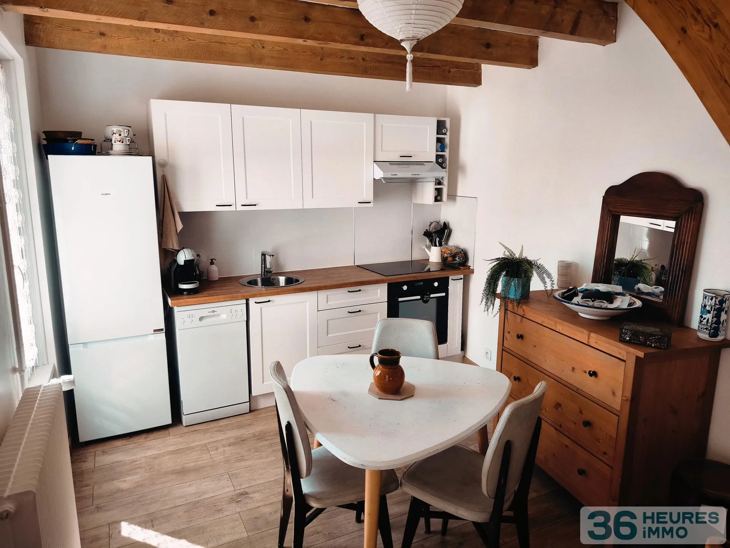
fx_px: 485
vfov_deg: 58.9
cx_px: 365
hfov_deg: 73.9
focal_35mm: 23
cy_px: 274
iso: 64
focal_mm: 6.18
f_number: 1.65
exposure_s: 1/99.9
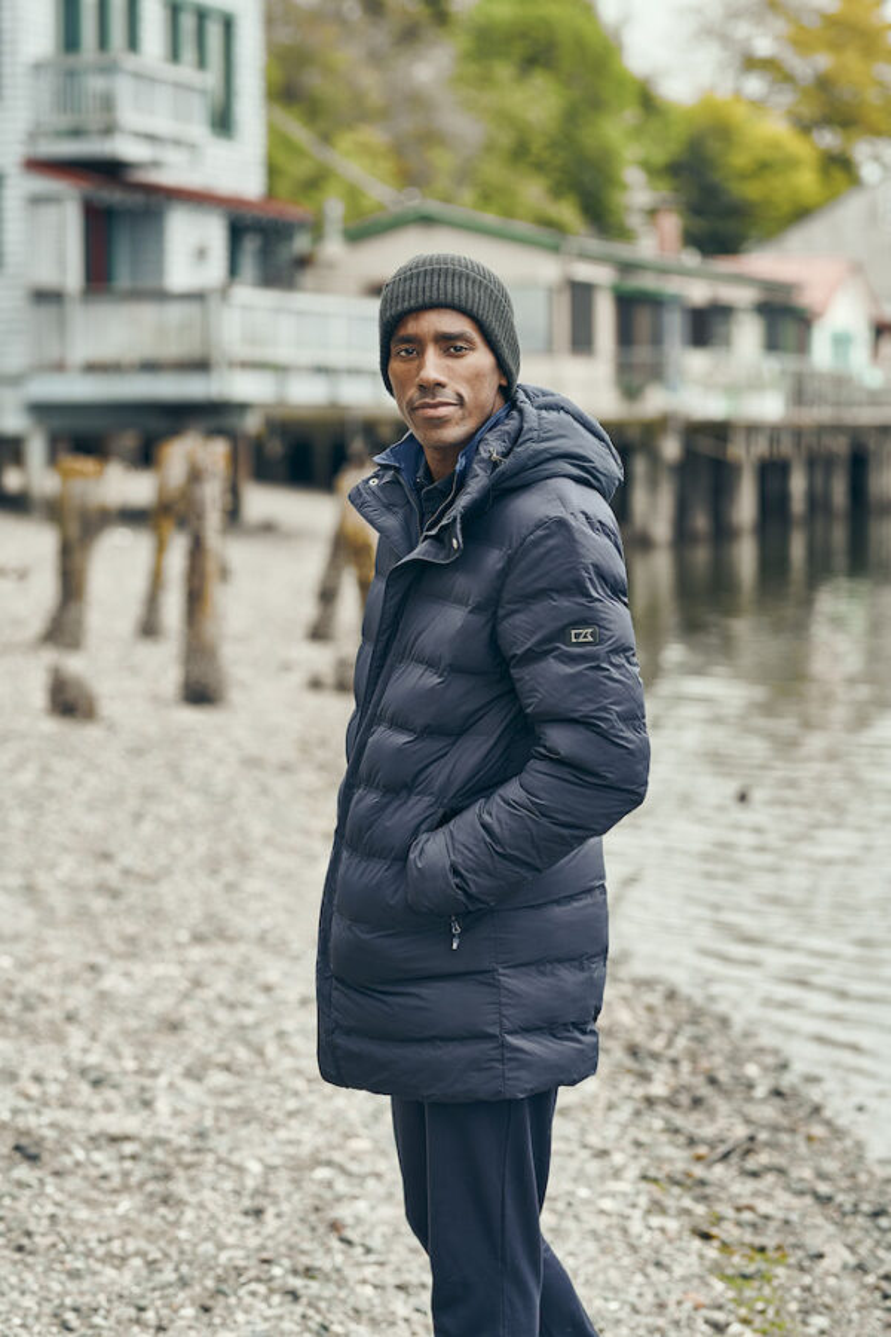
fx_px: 3155
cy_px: 668
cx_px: 446
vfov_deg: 23.9
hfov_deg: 16.1
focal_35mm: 85
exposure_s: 1/500
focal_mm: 85
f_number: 2.8
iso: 64
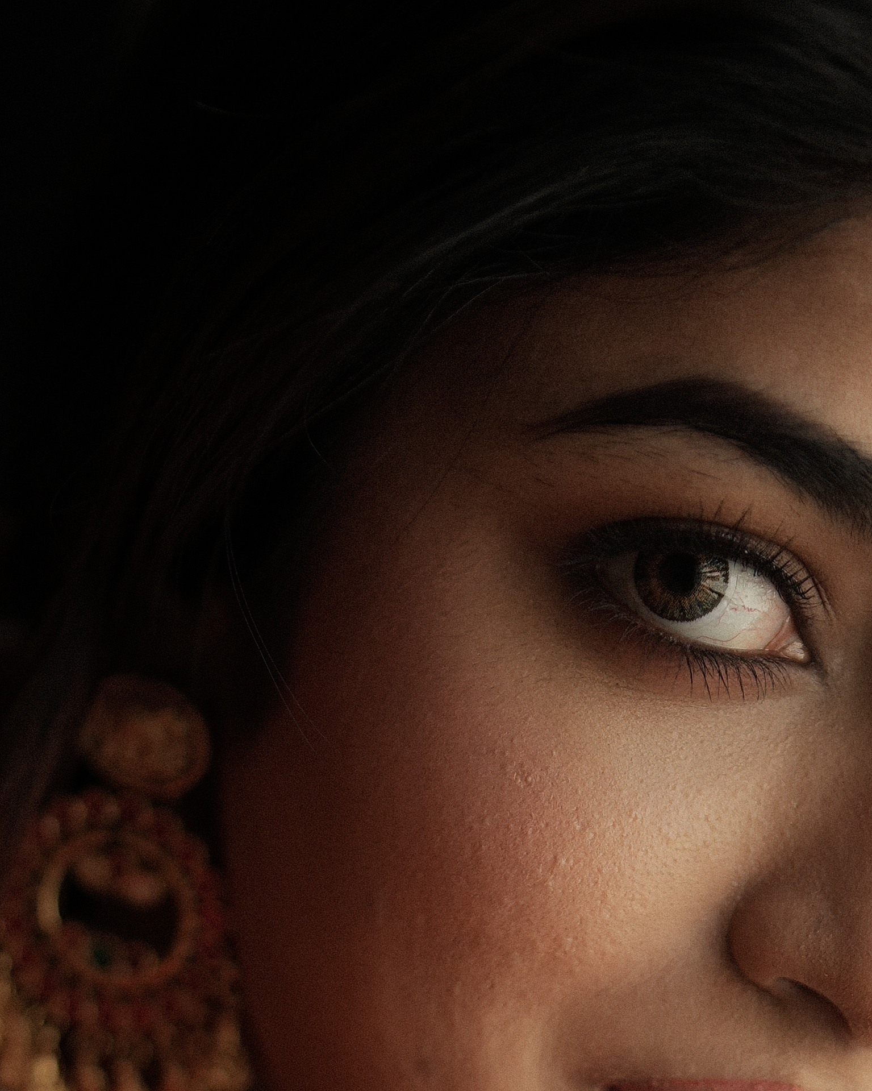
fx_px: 5452
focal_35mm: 169
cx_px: 663
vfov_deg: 11.2
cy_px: 1264
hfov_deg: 9.1
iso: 160
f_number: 1.6
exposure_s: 1/1000
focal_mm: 50
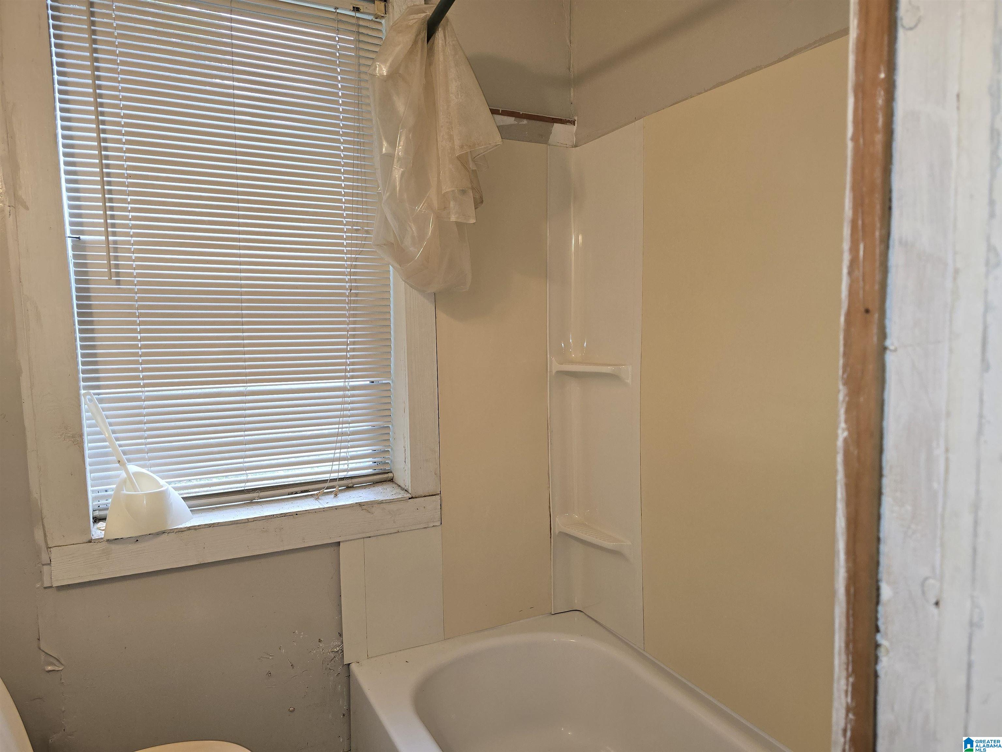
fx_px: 666
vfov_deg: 58.9
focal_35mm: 23
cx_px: 501
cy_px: 376
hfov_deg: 73.9
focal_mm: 6.3
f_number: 1.7
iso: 50
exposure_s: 1/60
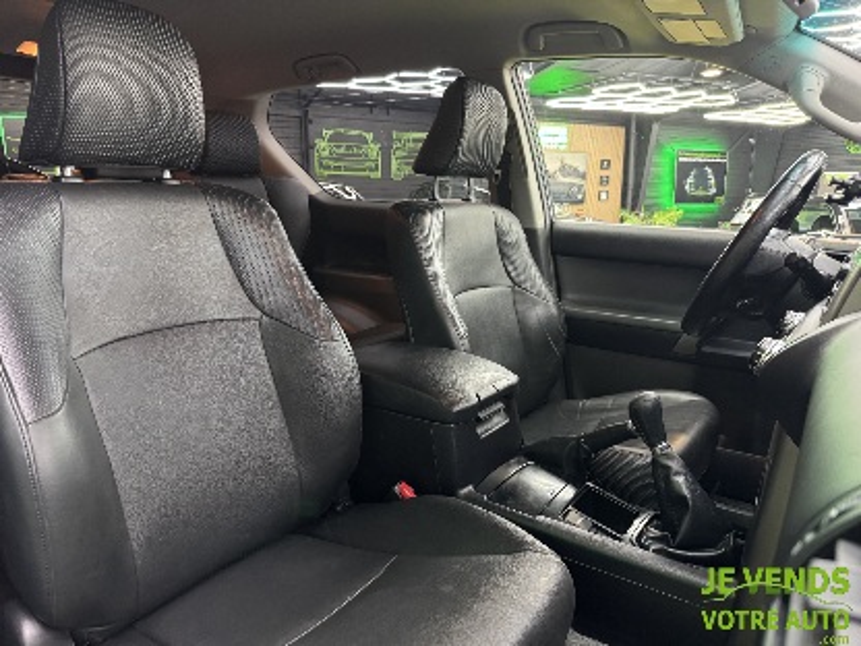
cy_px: 323
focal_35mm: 24
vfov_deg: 56.8
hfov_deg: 71.6
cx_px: 430
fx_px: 597
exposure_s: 1/33
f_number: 1.78
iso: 640
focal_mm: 6.76
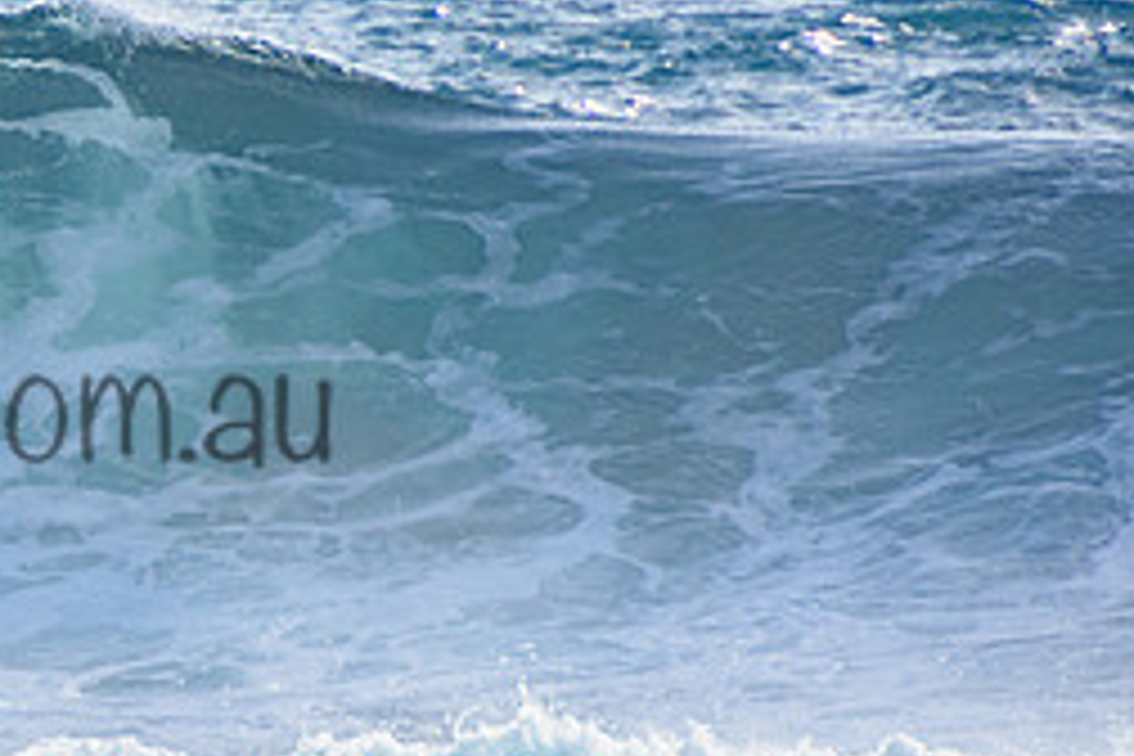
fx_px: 43498
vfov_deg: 1.0
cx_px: -144
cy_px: 358
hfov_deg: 1.5
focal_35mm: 1381
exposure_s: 1/2000
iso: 360
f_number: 5.6
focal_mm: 400
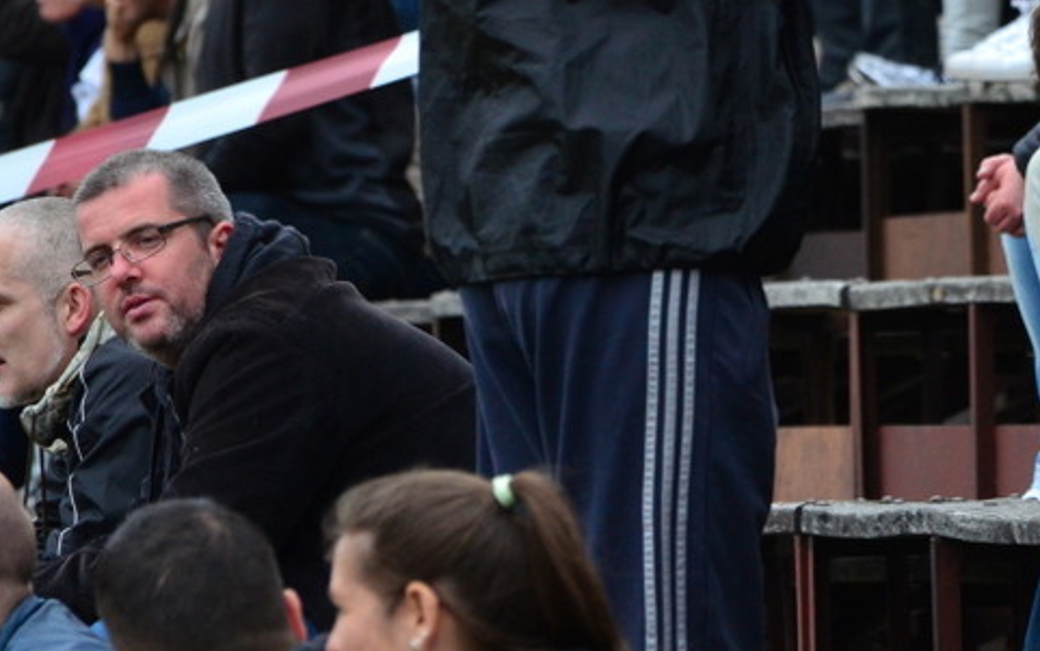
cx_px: 1284
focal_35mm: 704
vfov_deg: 1.9
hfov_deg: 3.0
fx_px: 19968
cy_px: -92
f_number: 5.6
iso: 800
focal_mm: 185
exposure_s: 1/500
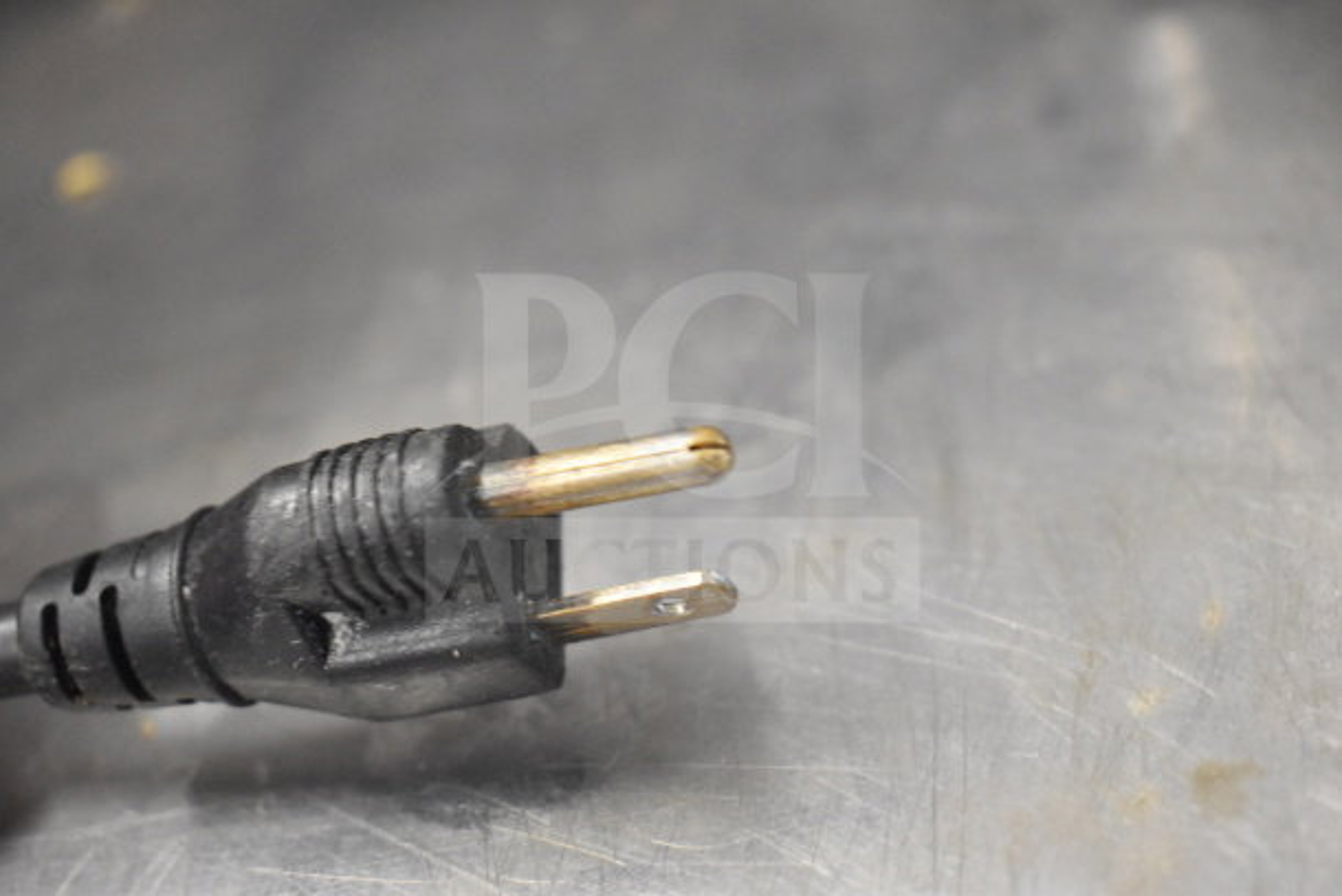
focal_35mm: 57
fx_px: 2125
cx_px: 671
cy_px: 448
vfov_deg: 23.8
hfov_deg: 35.0
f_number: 4.8
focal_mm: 38
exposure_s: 1/60
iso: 6400
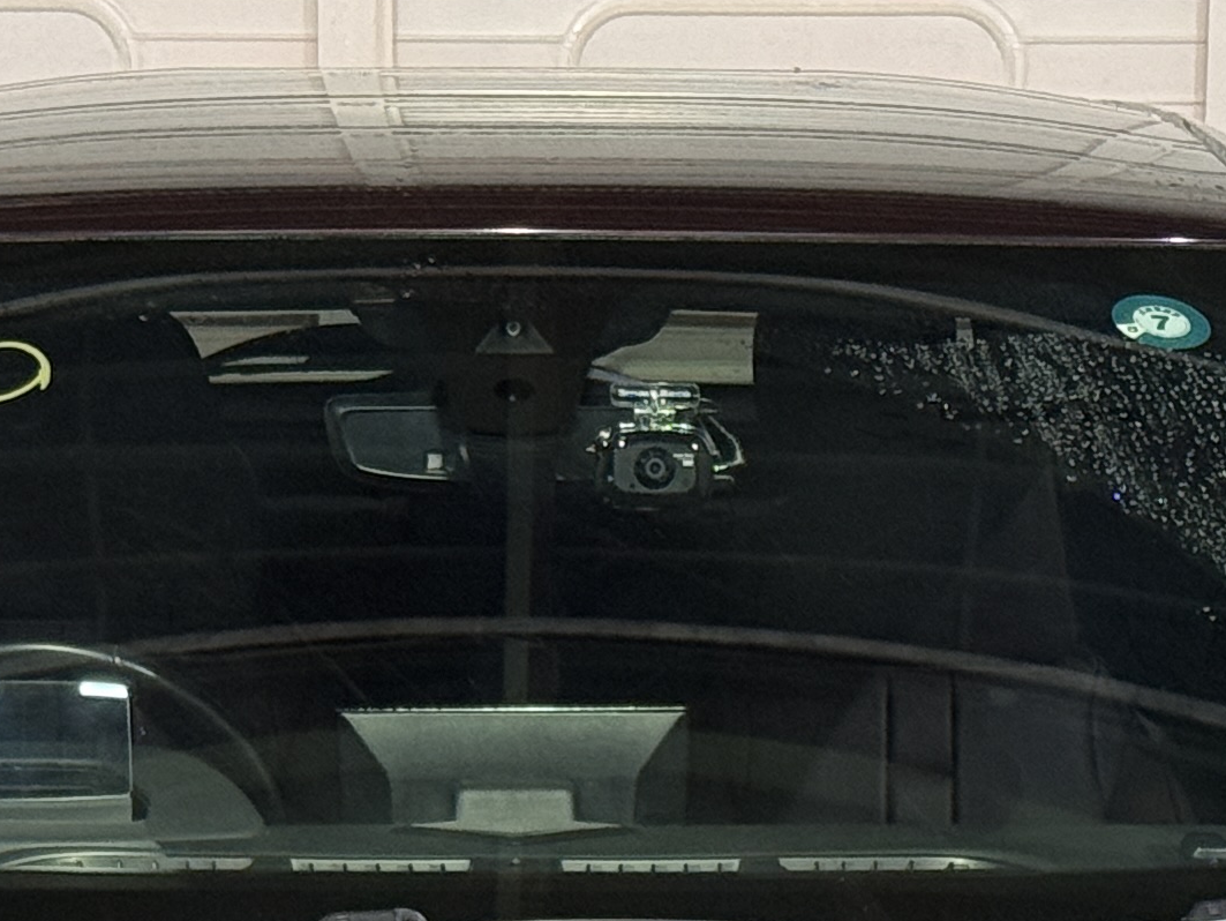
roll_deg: -0.5
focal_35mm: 182
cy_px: 1511
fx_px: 6448
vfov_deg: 8.0
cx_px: 557
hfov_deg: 10.9
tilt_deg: -13.7
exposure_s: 1/60
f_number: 1.78
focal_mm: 6.76
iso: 100
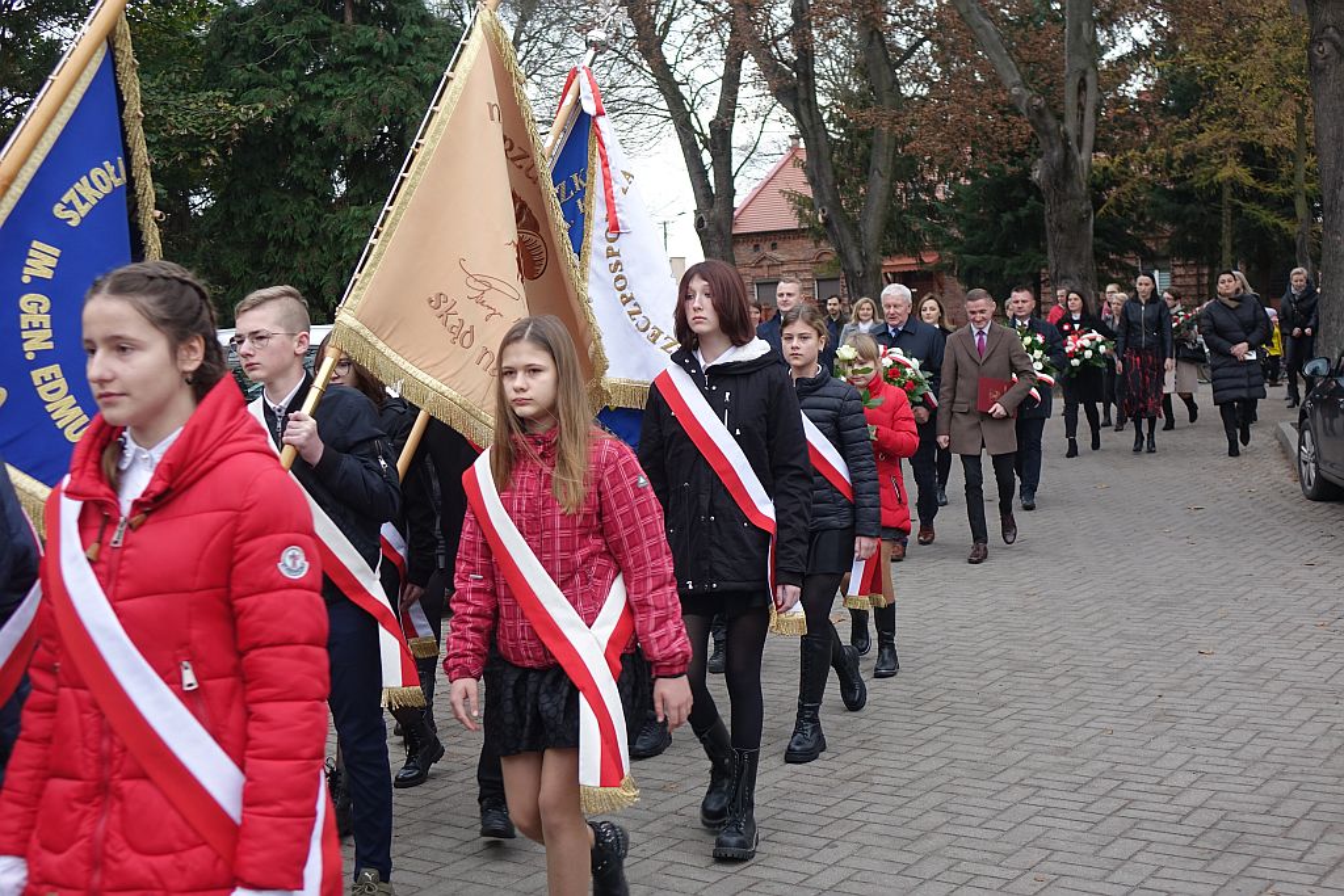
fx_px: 1717
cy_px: 448
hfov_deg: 42.7
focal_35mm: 46
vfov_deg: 29.3
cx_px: 672
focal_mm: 16.76
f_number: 2.8
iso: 125
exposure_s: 1/200
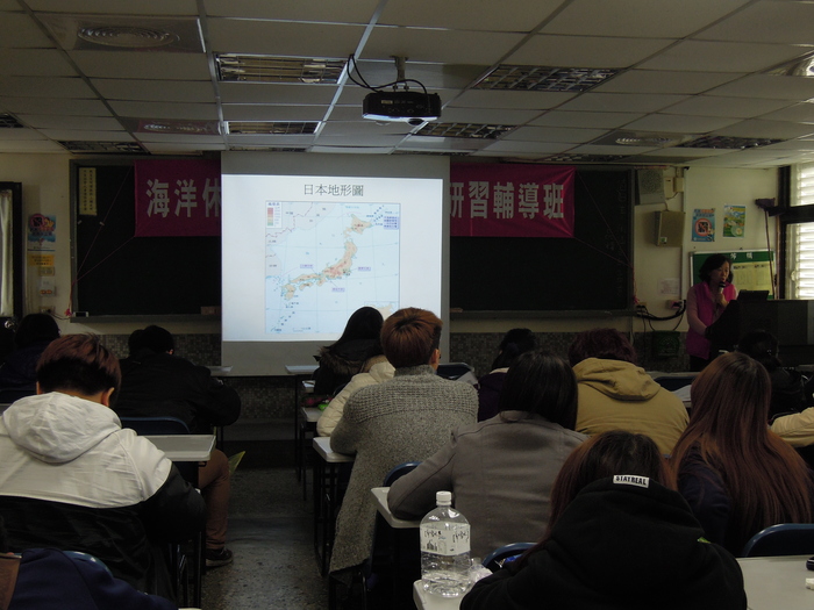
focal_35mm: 45
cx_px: 407
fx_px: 1058
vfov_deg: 32.2
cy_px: 305
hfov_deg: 42.1
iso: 220
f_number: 3.5
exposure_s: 1/50
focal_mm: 8.1
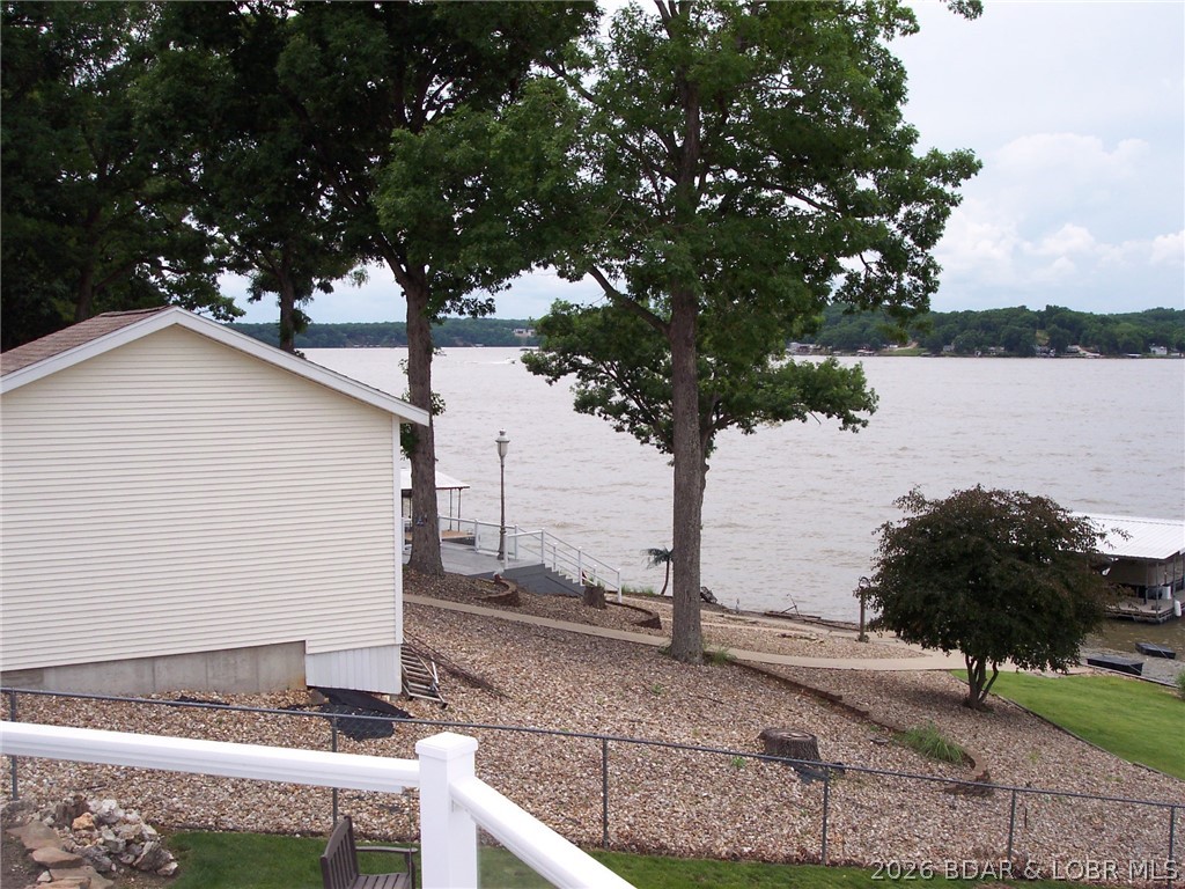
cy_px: 444
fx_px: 1301
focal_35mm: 38
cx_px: 592
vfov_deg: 37.7
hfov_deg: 49.0
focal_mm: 8
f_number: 4.8
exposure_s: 1/500
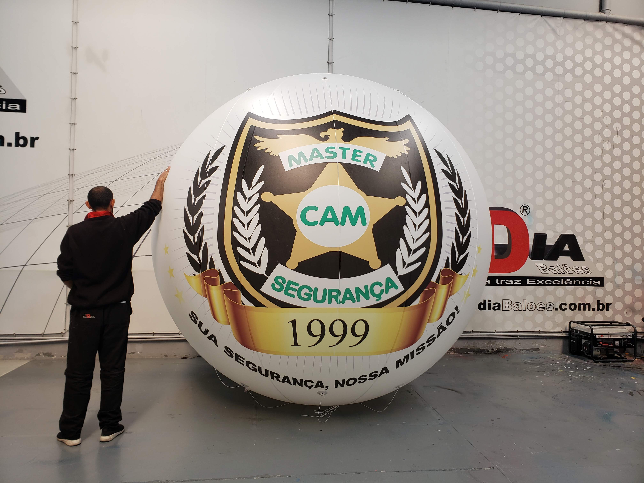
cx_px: 322
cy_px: 242
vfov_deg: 53.1
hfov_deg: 67.3
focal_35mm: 26
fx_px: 484
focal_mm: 4.3
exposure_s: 1/120
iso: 64
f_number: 2.4
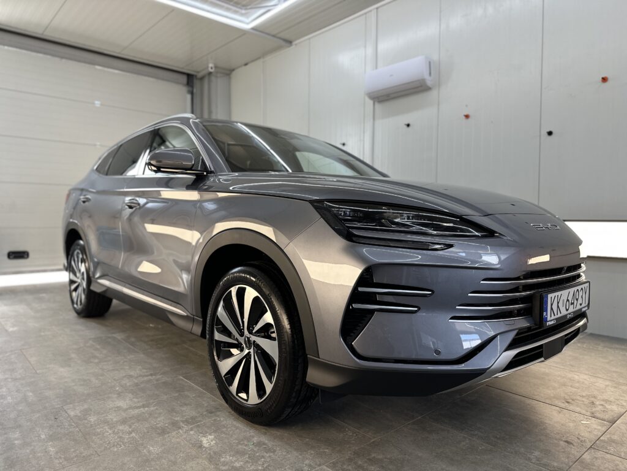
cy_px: 236
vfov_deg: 56.8
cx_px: 314
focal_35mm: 24
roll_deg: +0.5
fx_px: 435
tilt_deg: -2.9
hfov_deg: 71.6
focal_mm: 6.86
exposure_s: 1/100
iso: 64
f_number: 1.78
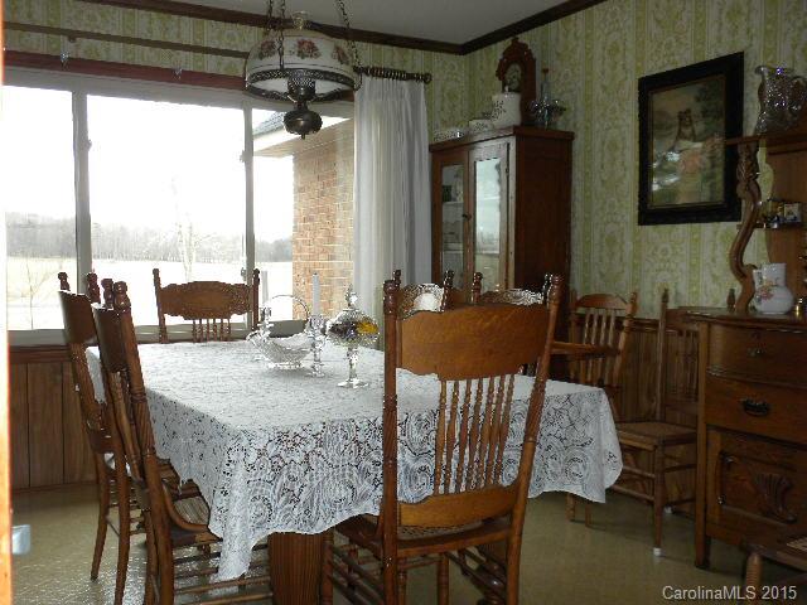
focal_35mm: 37
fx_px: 863
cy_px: 302
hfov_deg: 50.1
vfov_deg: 38.7
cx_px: 404
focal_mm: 6.6
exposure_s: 1/42.1
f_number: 3.5
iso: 118
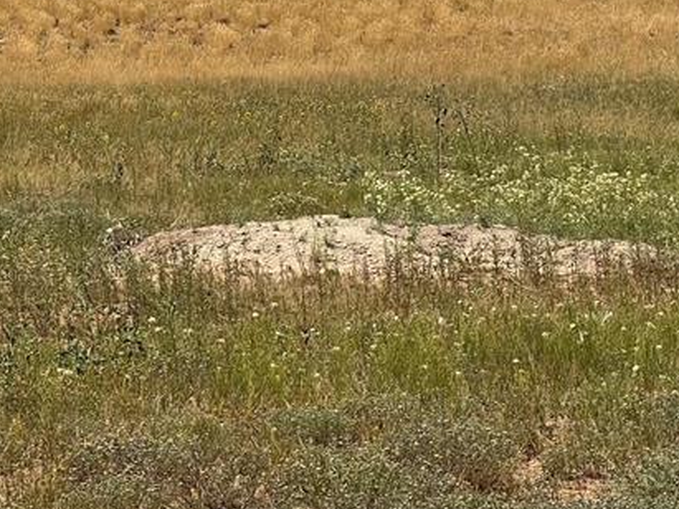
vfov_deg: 7.7
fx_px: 3765
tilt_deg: -1.8
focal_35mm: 192
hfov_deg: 10.3
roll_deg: -0.9
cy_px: -74
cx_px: 121
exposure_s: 1/1647
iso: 32
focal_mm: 9
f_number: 2.8
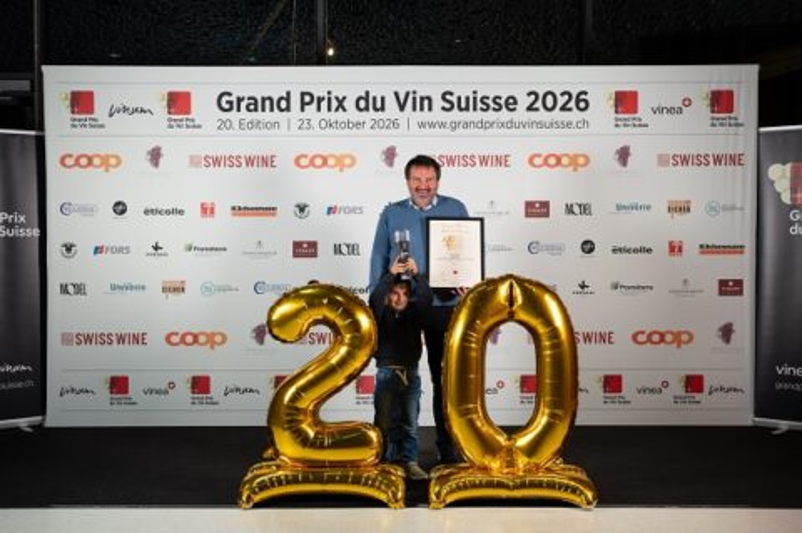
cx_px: 401
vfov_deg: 33.3
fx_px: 890
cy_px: 266
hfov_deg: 48.5
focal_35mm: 40
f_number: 3.5
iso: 500
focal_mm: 40
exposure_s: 1/125
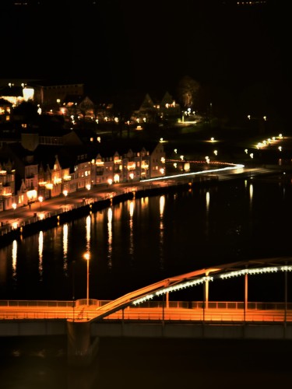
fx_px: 1946
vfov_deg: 11.4
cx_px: 56
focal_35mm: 173
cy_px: 261
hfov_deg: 8.6
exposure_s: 13
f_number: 4.5
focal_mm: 75
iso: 100
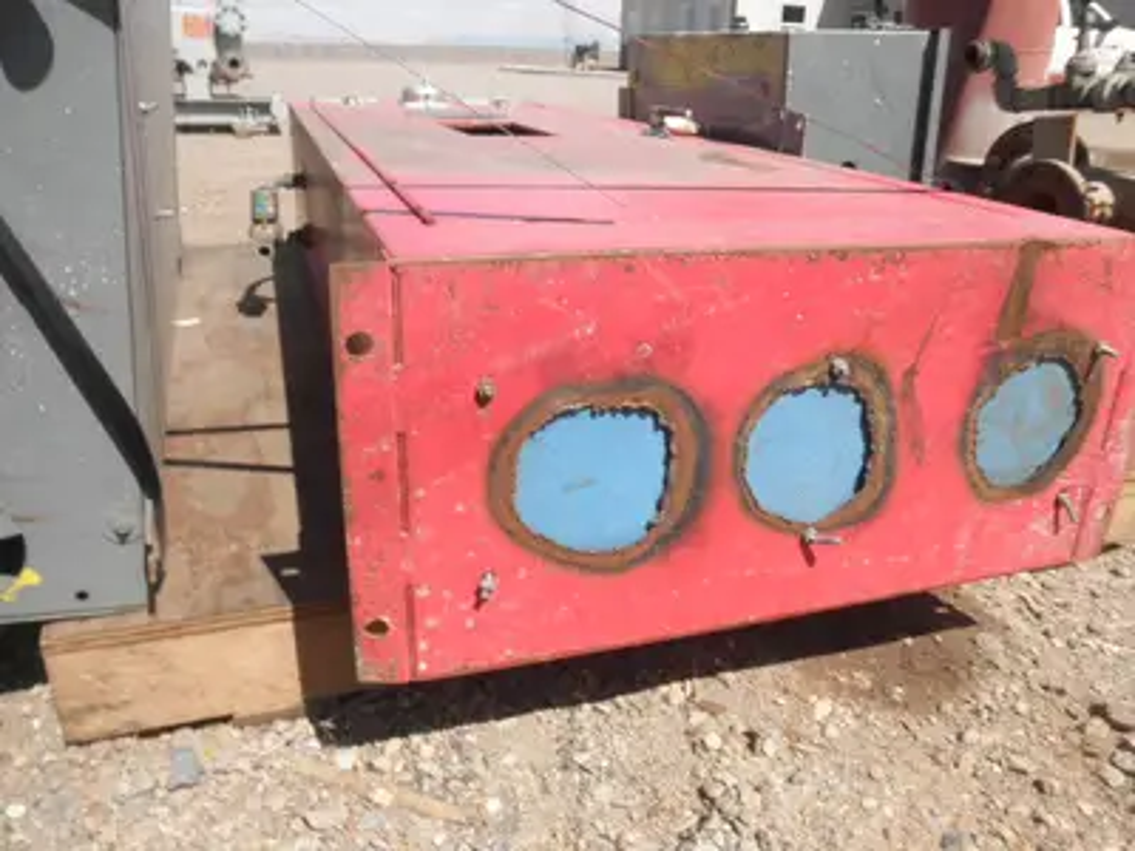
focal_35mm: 28
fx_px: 918
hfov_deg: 63.4
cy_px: 426
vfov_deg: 49.7
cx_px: 568
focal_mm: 5
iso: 64
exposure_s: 1/100
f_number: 8.5
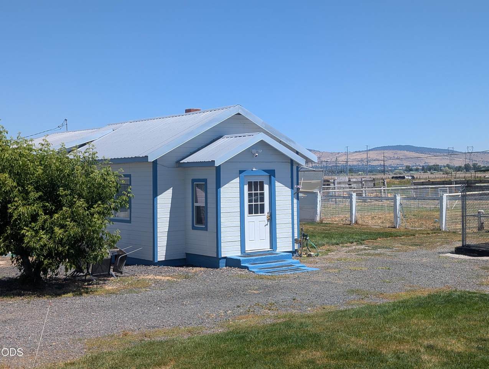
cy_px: 184
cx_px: 244
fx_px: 693
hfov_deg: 38.9
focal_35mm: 49
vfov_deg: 29.7
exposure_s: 1/1323
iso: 22
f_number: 1.68
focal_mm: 6.9
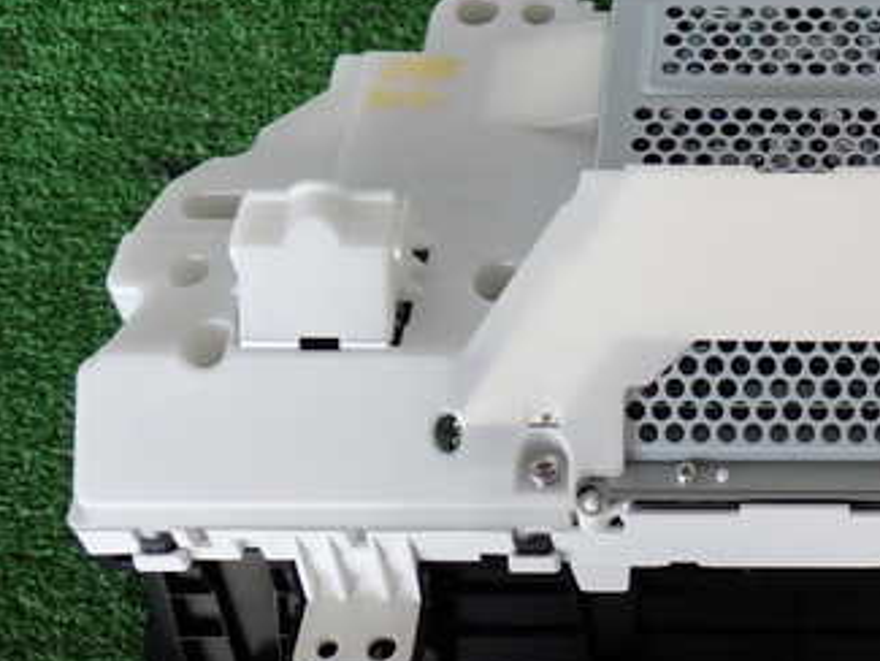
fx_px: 1500
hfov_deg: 31.1
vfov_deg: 24.8
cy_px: 247
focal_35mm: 59
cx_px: 804
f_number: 2.4
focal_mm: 5.79
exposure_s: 1/60
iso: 100
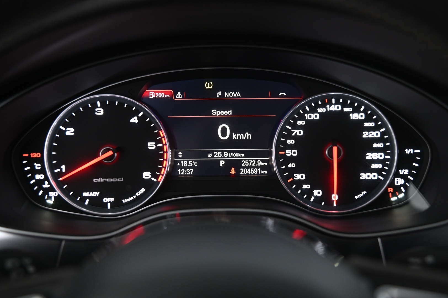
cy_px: 149
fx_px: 472
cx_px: 224
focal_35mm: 38
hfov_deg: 50.7
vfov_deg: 35.0
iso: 2000
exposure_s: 1/20
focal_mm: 38
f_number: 4
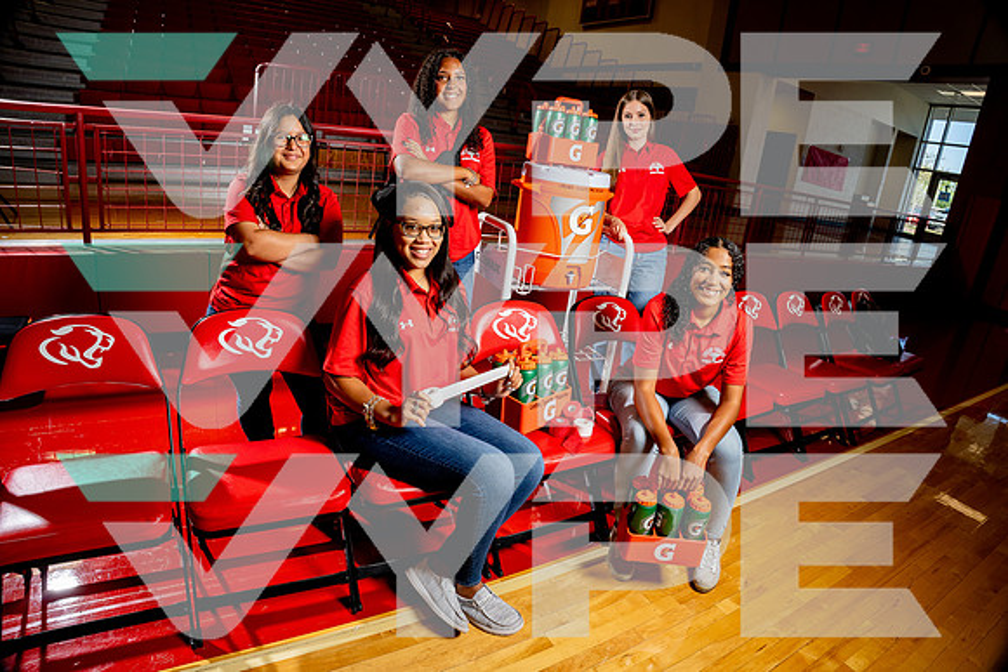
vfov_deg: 62.0
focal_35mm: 20
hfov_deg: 84.0
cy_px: 336
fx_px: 560
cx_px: 504
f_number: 8
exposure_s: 1/125
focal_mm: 20
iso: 400
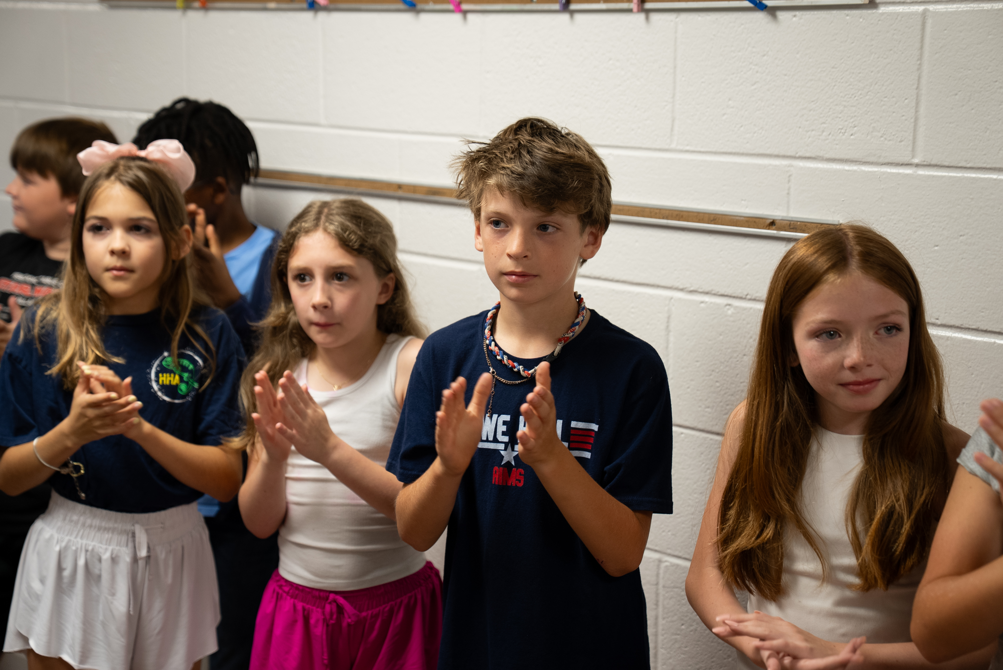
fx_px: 1840
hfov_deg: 30.5
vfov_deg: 20.6
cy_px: 335
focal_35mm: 66
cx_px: 502
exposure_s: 1/125
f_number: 2.8
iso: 640
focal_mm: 66
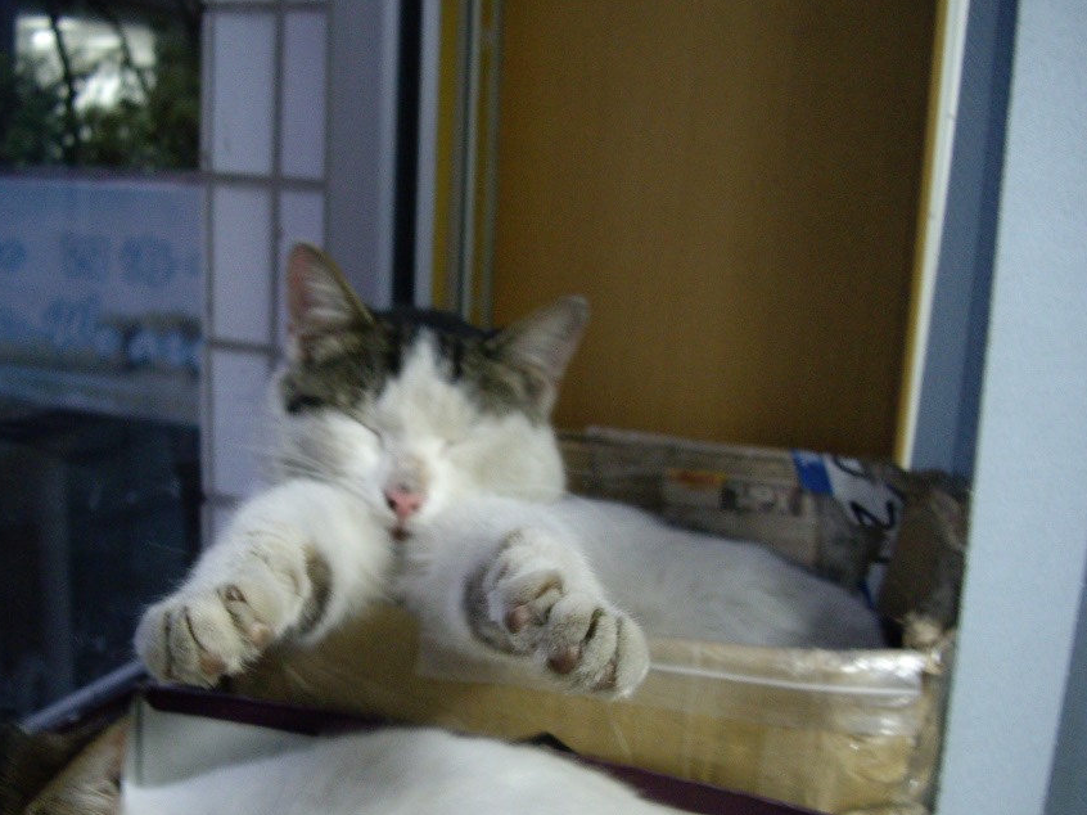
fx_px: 1444
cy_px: 488
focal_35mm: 46
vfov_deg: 31.4
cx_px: 459
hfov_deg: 41.1
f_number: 2.8
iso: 400
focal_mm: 7.9
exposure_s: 1/15
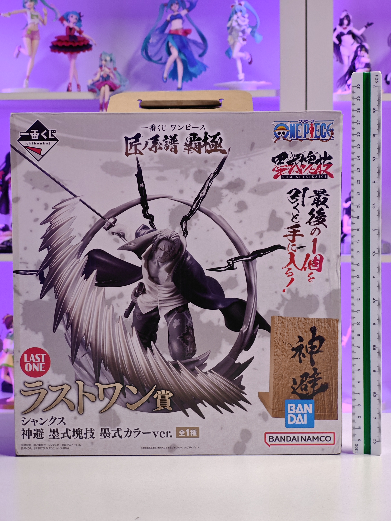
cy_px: 260
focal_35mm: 80
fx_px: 1205
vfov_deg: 24.4
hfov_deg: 18.4
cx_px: 196
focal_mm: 7.48
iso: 400
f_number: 2.4
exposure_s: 1/15.6
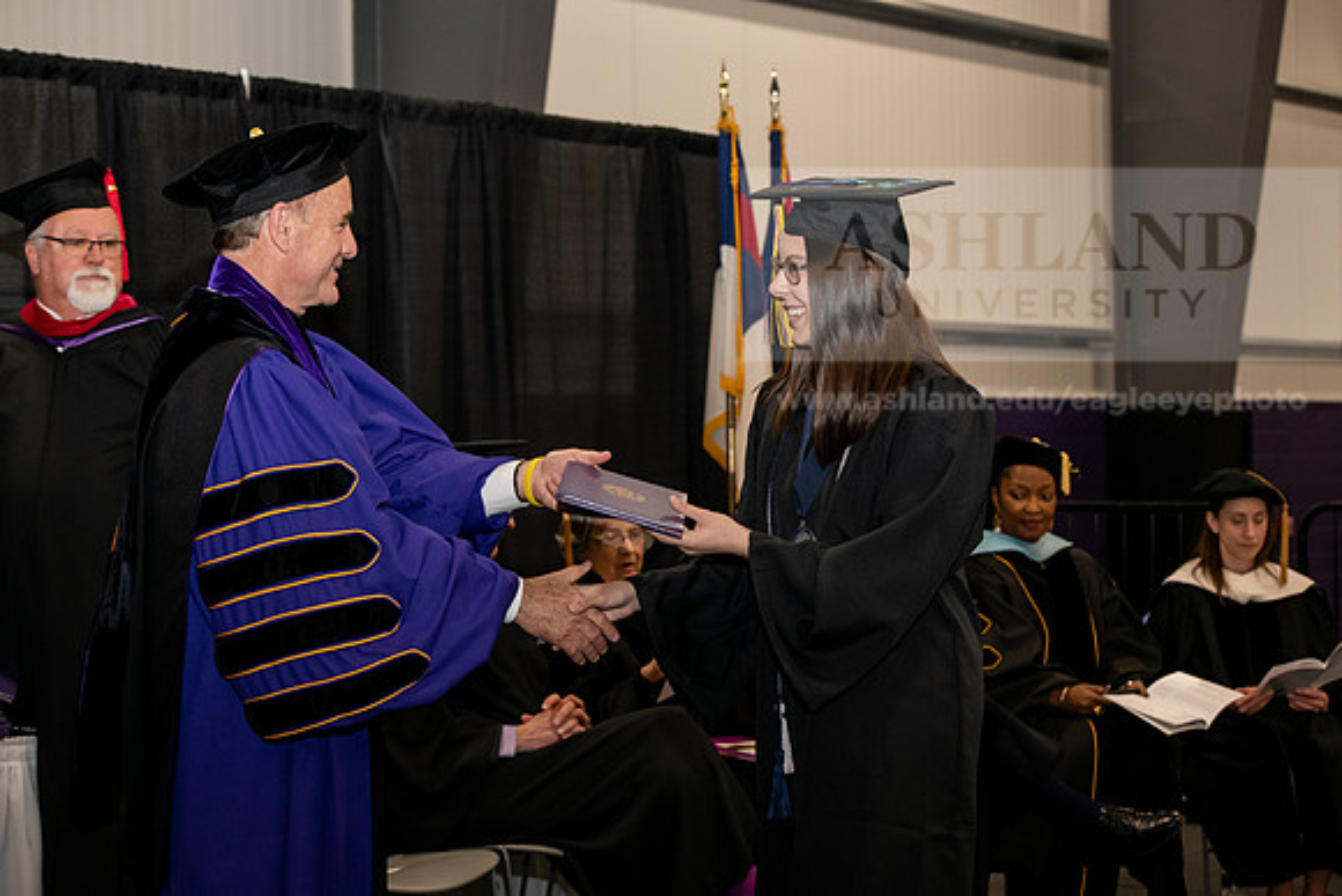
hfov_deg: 28.8
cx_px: 671
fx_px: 2610
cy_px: 448
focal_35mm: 70
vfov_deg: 19.5
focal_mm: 70
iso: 2000
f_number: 5.6
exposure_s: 1/200
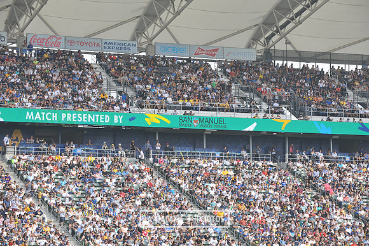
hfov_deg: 15.8
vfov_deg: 10.5
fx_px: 1332
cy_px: 123
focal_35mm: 130
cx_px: 184
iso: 250
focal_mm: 130
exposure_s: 1/250
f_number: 8
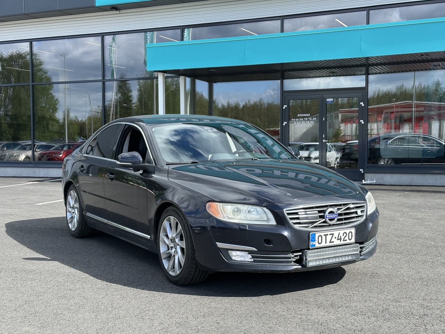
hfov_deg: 39.7
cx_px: 222
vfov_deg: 30.3
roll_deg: +1.1
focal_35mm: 48
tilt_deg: -0.2
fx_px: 617
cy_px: 167
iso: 64
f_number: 1.78
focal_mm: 6.86
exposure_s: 1/990
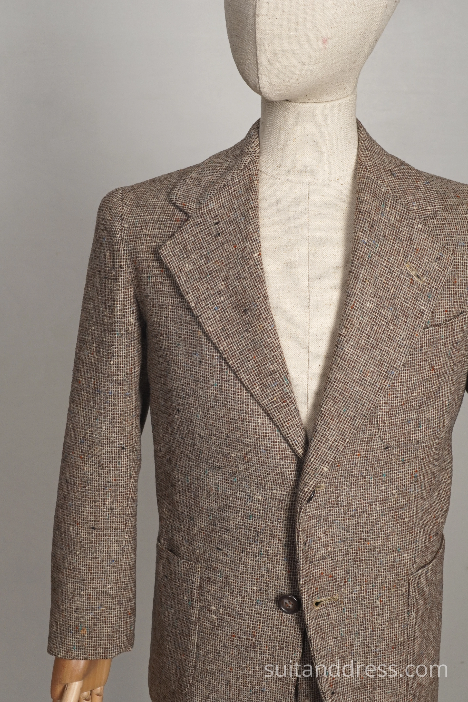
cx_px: 234
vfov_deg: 41.1
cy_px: 351
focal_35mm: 48
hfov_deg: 28.1
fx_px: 936
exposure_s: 1/50
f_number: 7.1
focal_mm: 32
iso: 400
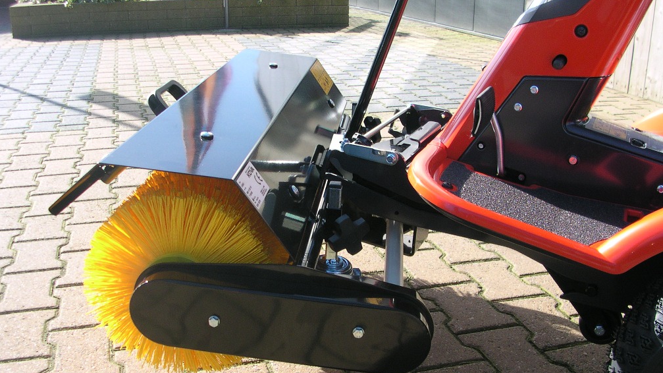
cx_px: 336
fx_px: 721
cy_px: 228
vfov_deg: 28.9
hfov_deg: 49.4
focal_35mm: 41
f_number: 2.7
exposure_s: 1/352
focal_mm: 5.6
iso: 100
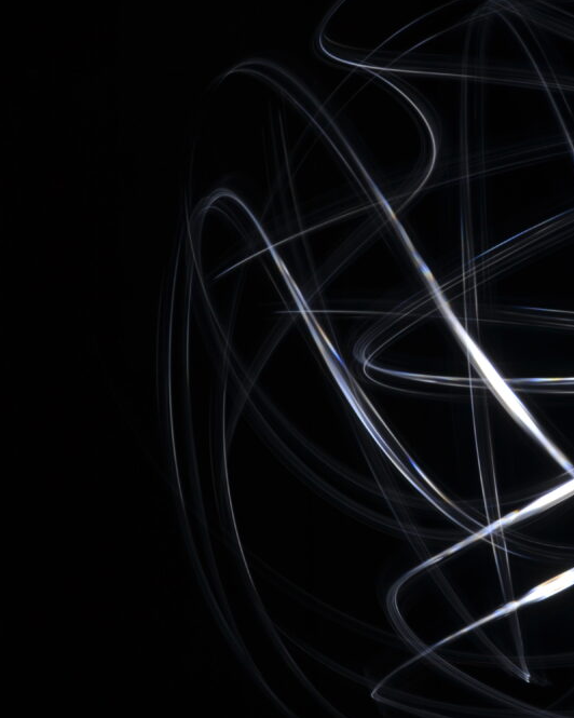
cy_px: 367
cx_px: 547
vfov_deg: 46.8
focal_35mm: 39
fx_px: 828
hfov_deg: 35.3
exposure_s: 13
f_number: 22
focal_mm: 18
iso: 100
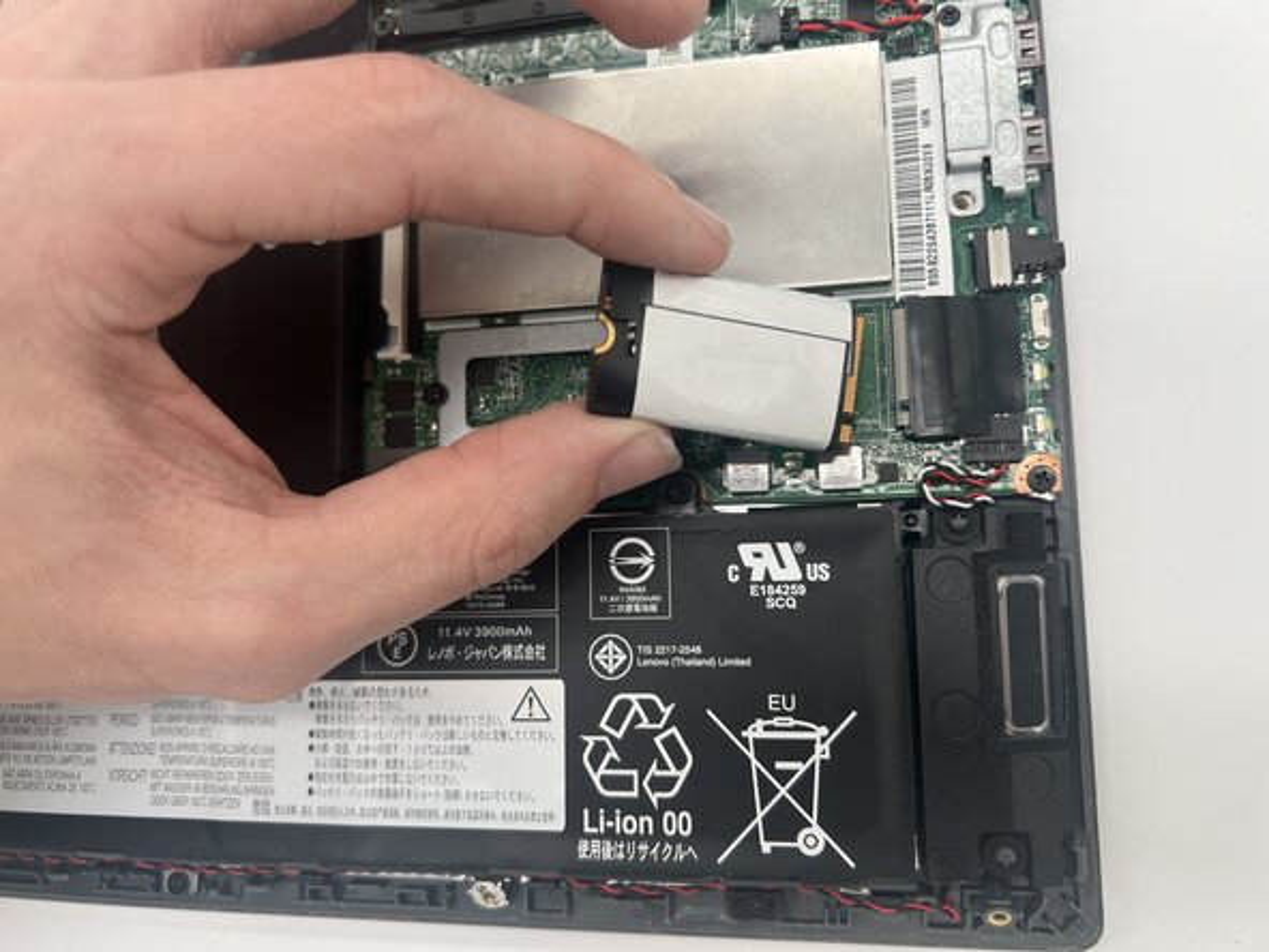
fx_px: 953
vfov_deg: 53.1
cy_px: 476
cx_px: 634
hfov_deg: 67.3
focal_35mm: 26
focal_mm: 5.7
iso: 50
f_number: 1.5
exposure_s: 1/526
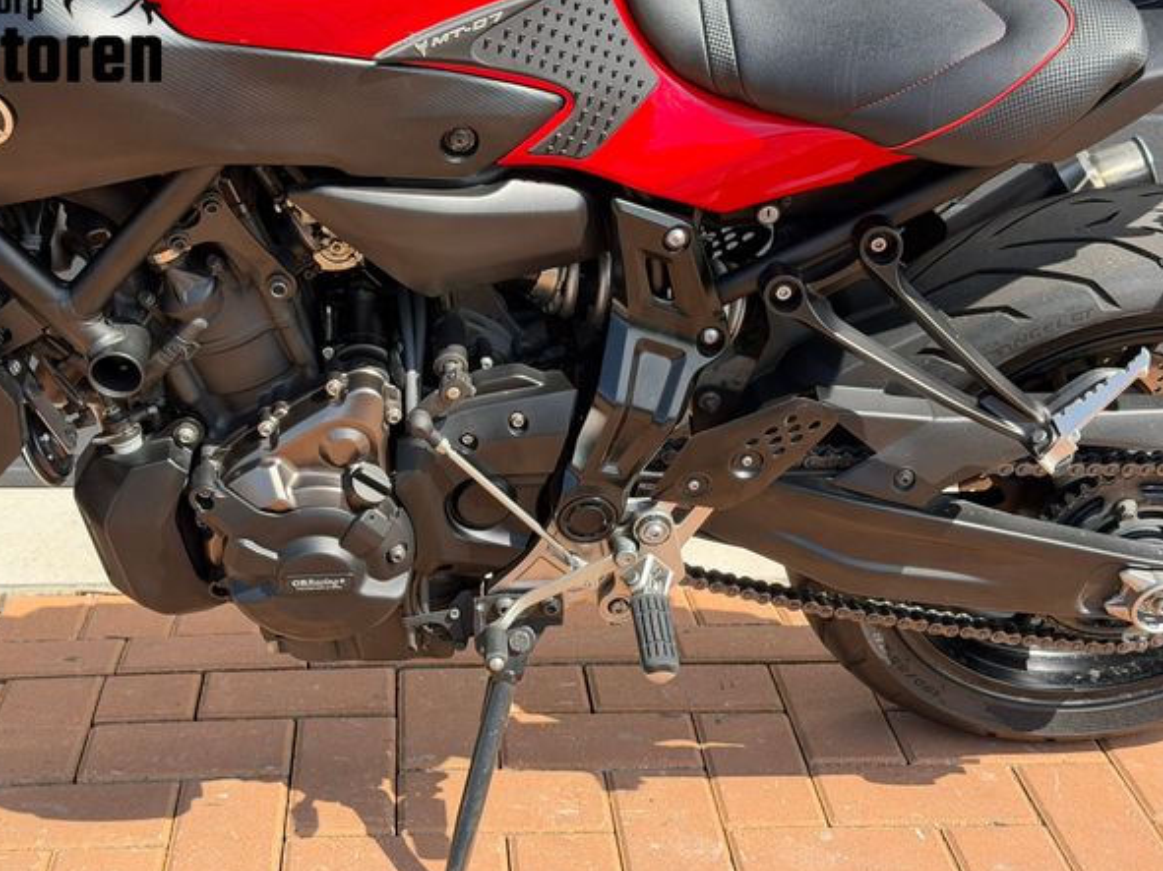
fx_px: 1747
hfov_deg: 36.8
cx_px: 539
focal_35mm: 52
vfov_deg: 28.0
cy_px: 423
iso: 100
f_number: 1.78
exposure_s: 1/1242
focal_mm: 6.76
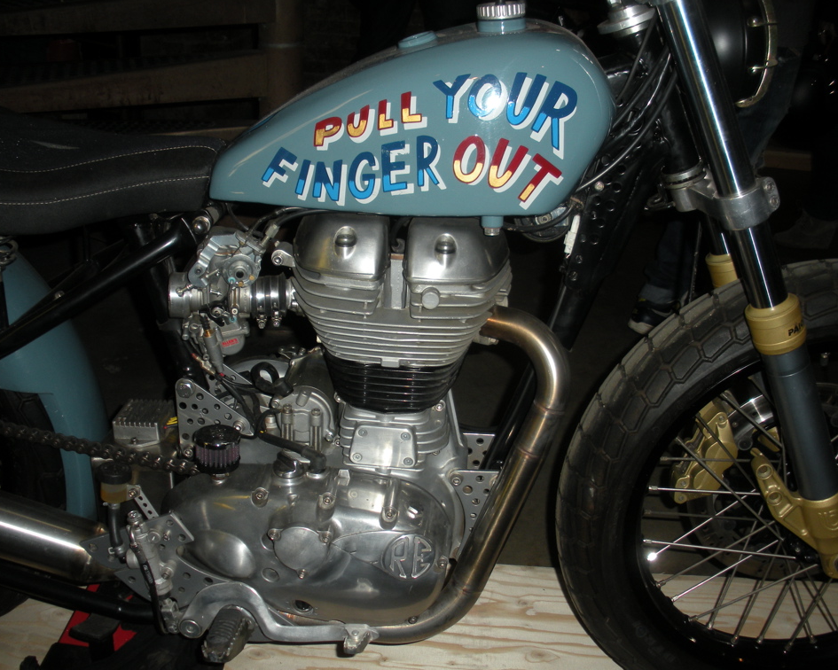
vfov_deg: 40.1
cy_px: 337
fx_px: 918
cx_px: 427
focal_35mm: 37
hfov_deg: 49.1
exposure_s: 1/60
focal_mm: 6.3
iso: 100
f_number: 3.5
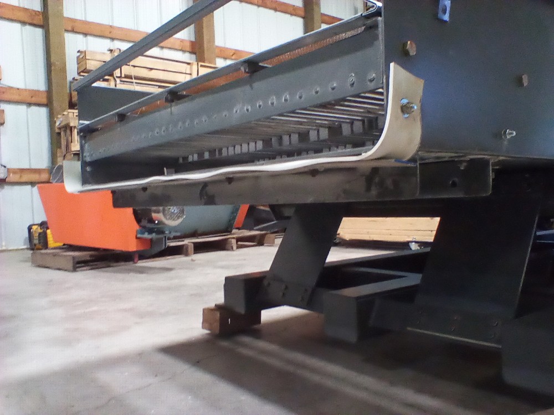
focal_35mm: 31
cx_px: 277
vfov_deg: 45.4
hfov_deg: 58.4
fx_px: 496
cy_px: 208
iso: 325
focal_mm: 2.38
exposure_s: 1/20
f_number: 2.4
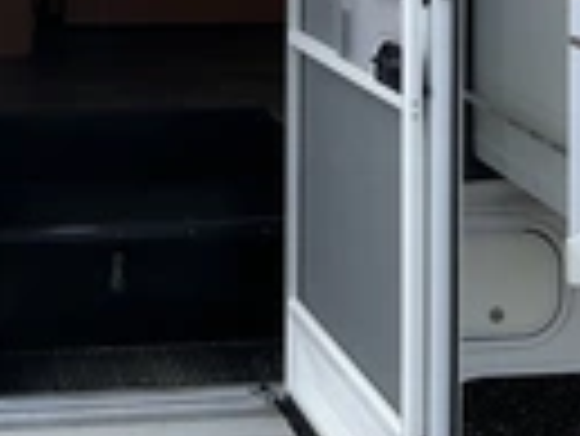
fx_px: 1509
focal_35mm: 90
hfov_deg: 21.6
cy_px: -193
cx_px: 166
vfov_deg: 15.3
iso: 25
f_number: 1.8
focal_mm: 3
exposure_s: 1/898
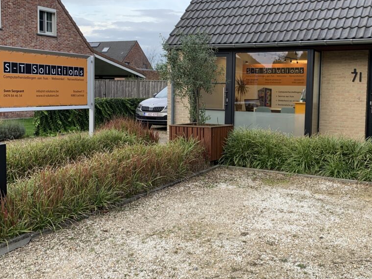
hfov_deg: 45.5
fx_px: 441
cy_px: 128
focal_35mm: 41
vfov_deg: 35.1
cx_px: 223
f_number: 1.8
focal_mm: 4.25
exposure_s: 1/121
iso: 50
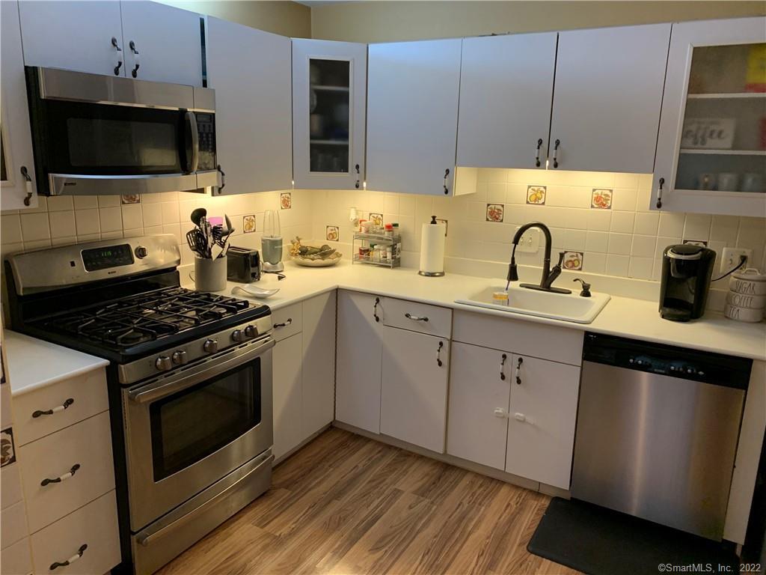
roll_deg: -1.6
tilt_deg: -13.0
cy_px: 288
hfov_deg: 67.3
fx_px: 575
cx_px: 383
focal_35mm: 26
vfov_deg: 53.1
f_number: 1.8
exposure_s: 1/60
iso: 160
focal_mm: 4.25
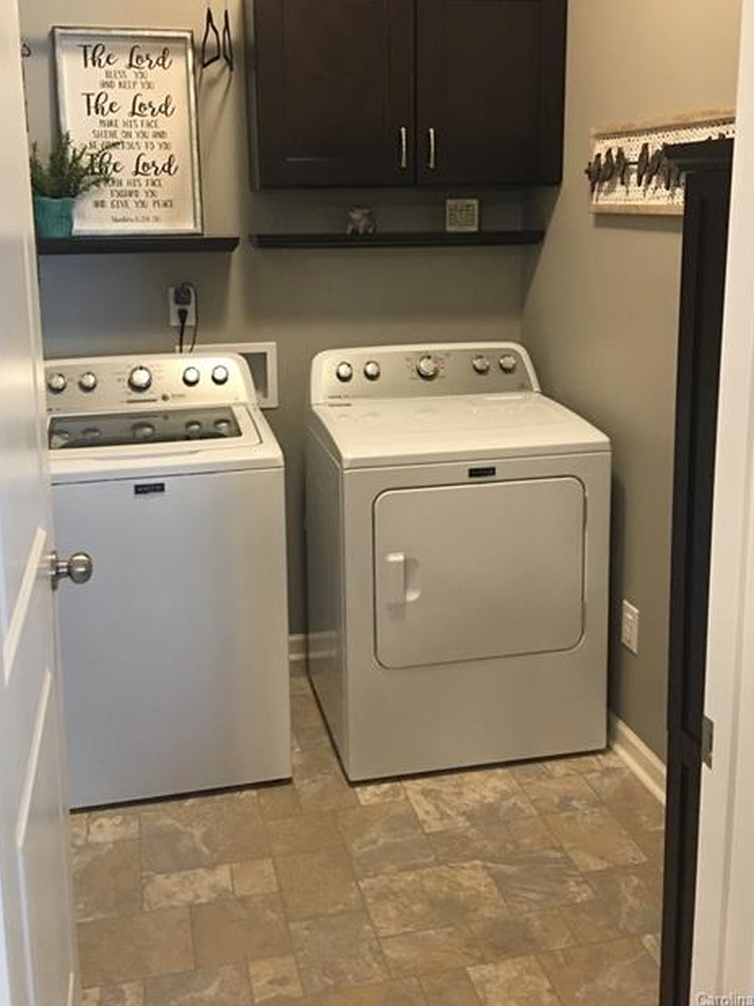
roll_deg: +0.4
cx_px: 367
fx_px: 1046
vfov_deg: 50.9
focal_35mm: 36
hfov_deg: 39.6
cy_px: 387
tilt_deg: -9.5
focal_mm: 4.15
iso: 125
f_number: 2.2
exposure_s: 1/15
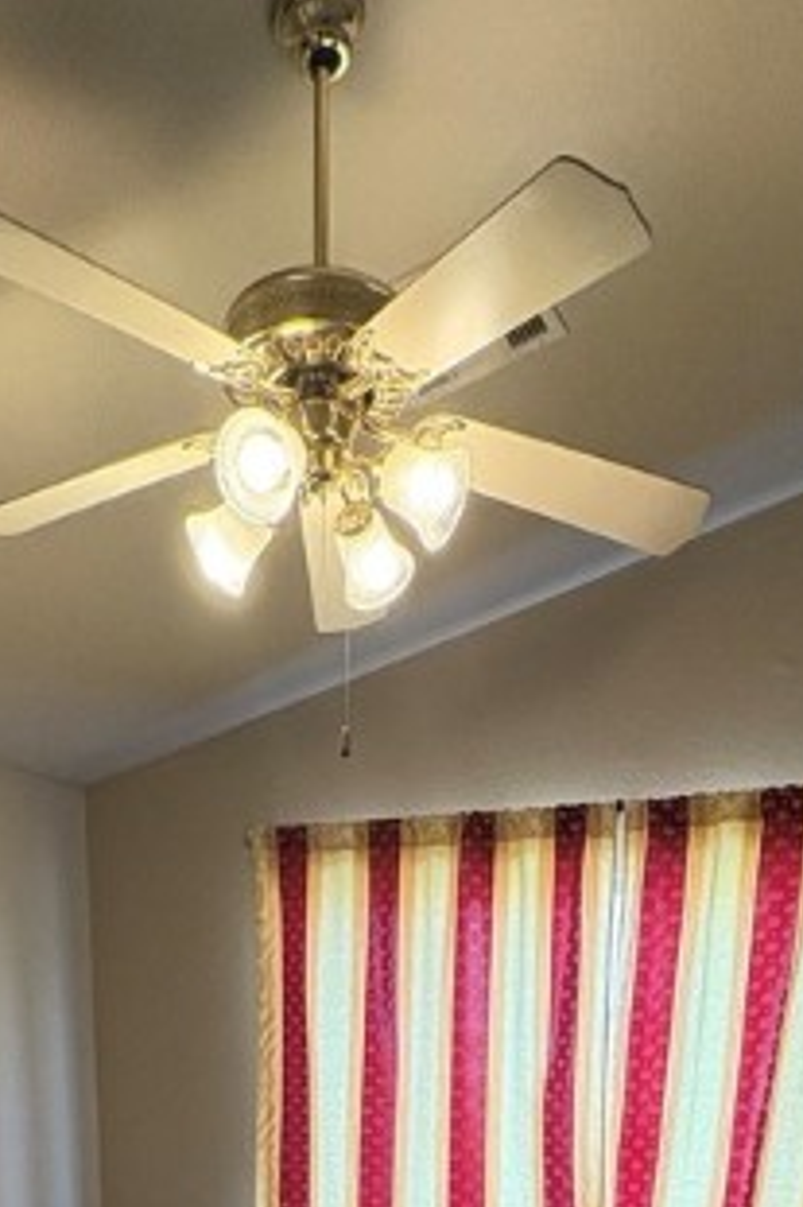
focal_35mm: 36
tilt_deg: -15.5
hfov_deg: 36.8
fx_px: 1206
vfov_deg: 39.5
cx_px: 365
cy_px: 1424
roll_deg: -0.7
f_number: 2.2
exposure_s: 1/120
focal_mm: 2.22
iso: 320
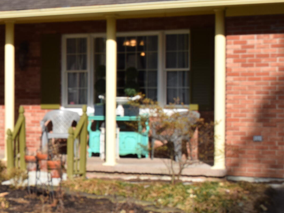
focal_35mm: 115
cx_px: -97
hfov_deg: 16.1
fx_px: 944
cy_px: 126
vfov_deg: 12.9
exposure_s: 1/500
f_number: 10
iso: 200
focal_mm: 28
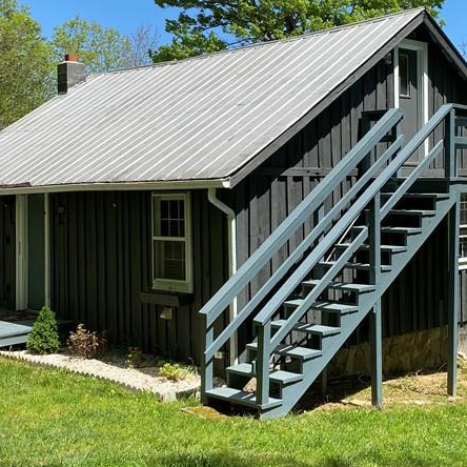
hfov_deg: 31.7
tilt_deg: -1.5
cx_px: 339
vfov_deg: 32.2
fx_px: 809
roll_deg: +0.6
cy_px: 219
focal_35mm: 53
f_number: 1.8
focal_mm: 4.25
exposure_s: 1/1961
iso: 32
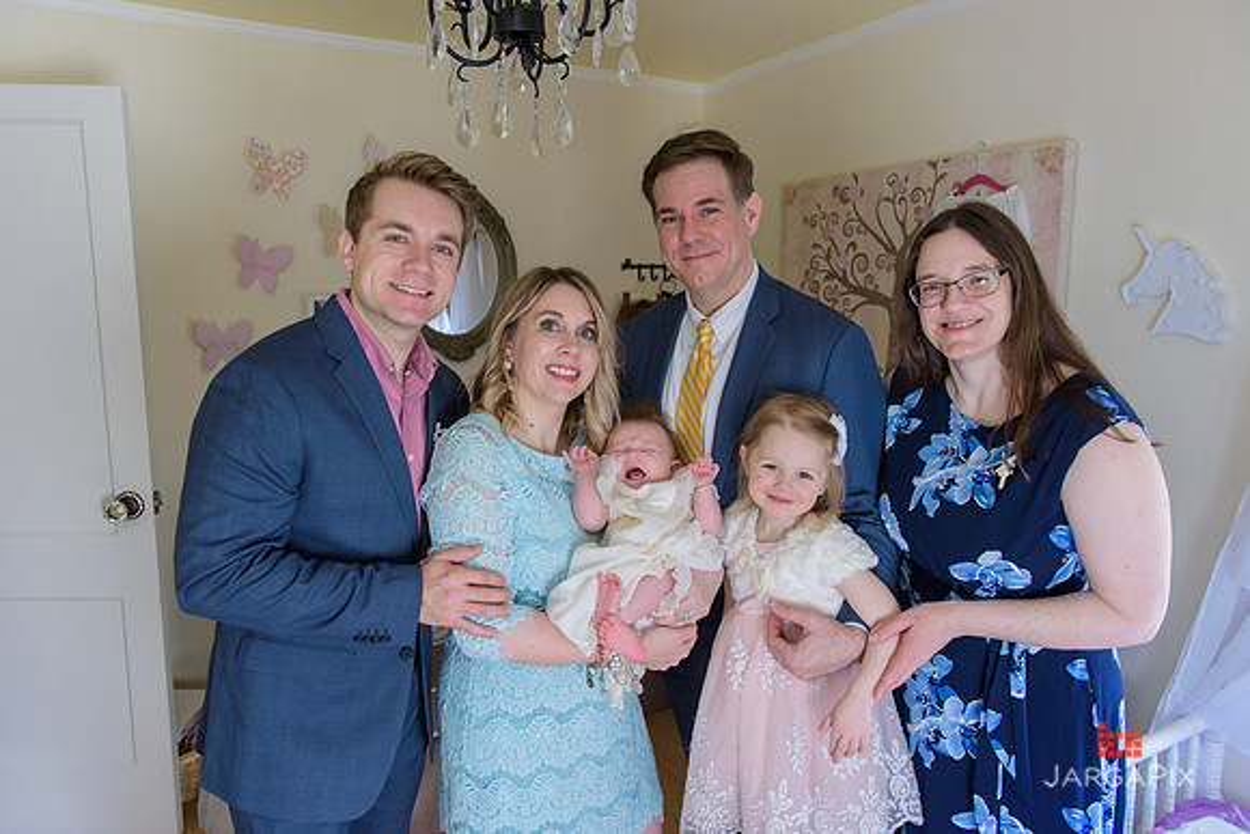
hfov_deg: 73.7
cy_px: 417
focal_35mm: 24
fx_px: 833
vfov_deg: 53.2
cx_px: 625
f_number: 3.2
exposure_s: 1/125
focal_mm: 24
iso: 1600
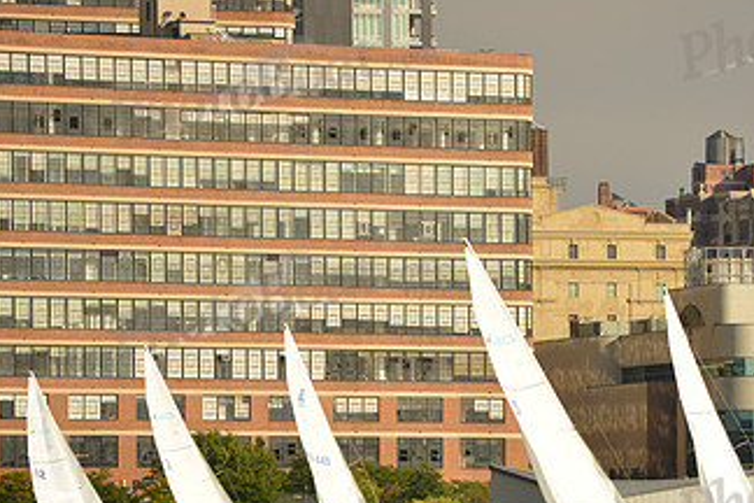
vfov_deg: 3.9
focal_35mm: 349
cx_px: 561
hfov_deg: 5.9
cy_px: 388
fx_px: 7309
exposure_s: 1/1250
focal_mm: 195
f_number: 5
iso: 400
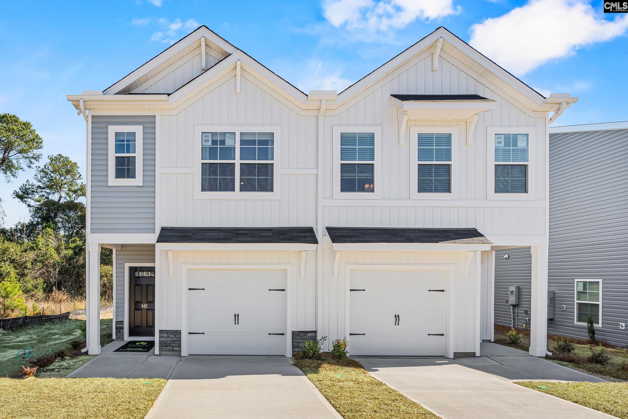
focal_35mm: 16
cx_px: 314
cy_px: 210
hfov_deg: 95.0
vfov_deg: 72.1
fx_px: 288
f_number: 6.3
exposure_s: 1/400
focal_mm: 11
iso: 200
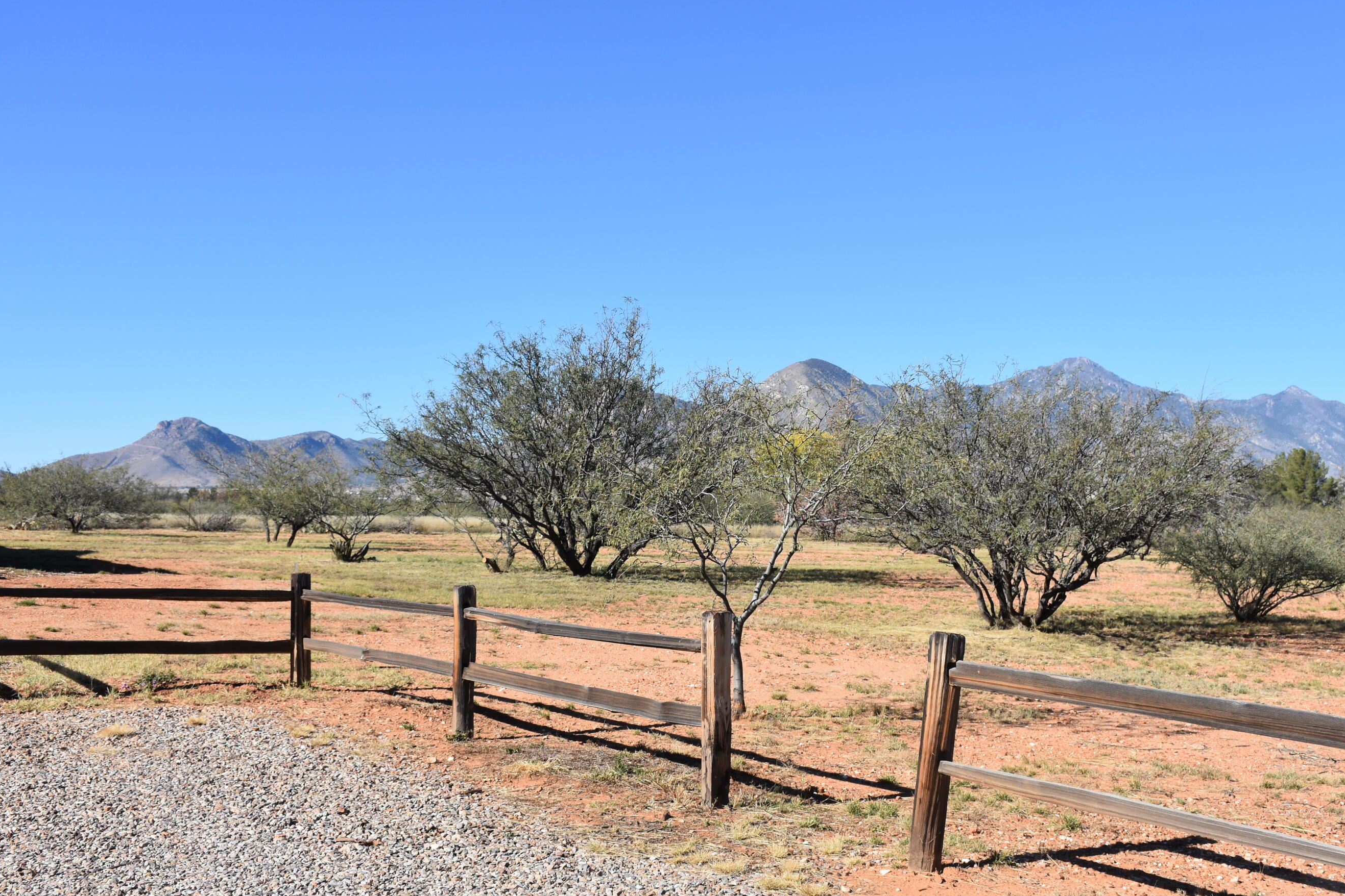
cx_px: 716
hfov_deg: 47.4
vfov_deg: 32.6
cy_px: 451
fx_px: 1532
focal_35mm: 41
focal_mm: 24
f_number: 8
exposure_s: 1/500
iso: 180
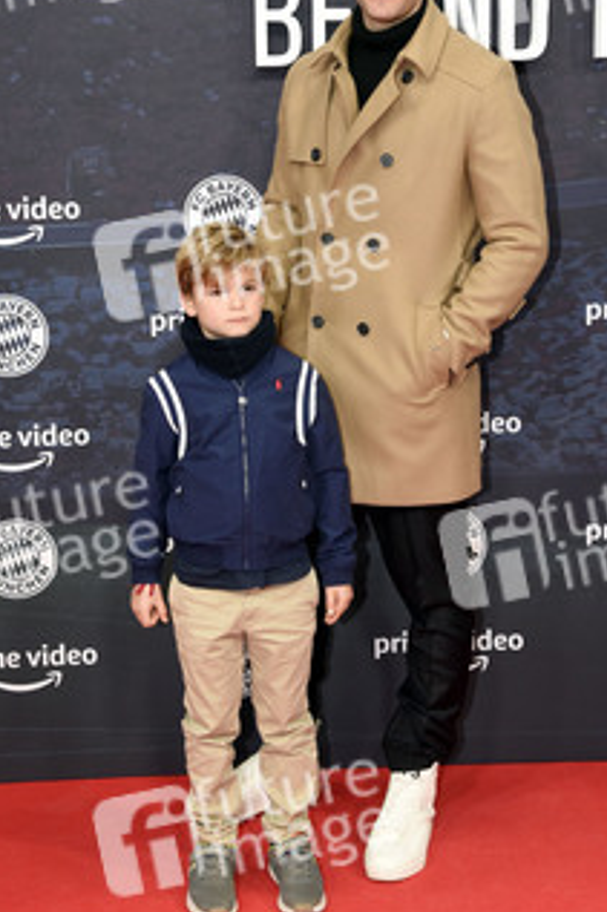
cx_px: 325
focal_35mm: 63
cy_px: 397
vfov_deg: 31.9
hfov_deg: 21.5
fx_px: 1595
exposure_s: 1/125
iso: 1600
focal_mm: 50
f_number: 6.3
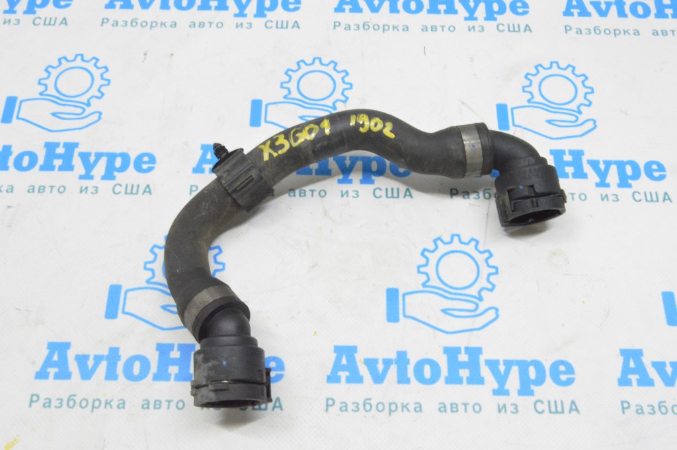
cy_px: 225
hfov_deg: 43.6
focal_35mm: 45
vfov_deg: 29.8
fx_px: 846
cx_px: 338
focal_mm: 30
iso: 6400
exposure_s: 1/15
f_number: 20
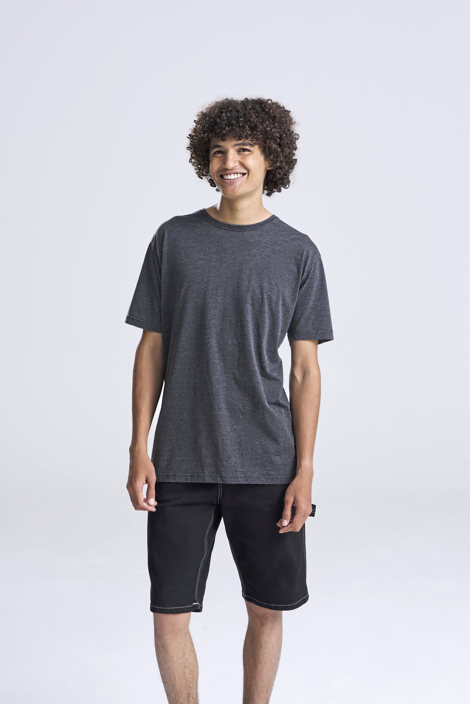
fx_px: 1859
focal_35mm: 95
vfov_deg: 21.5
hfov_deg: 14.4
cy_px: 352
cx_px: 235
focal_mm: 95
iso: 400
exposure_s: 1/160
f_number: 10
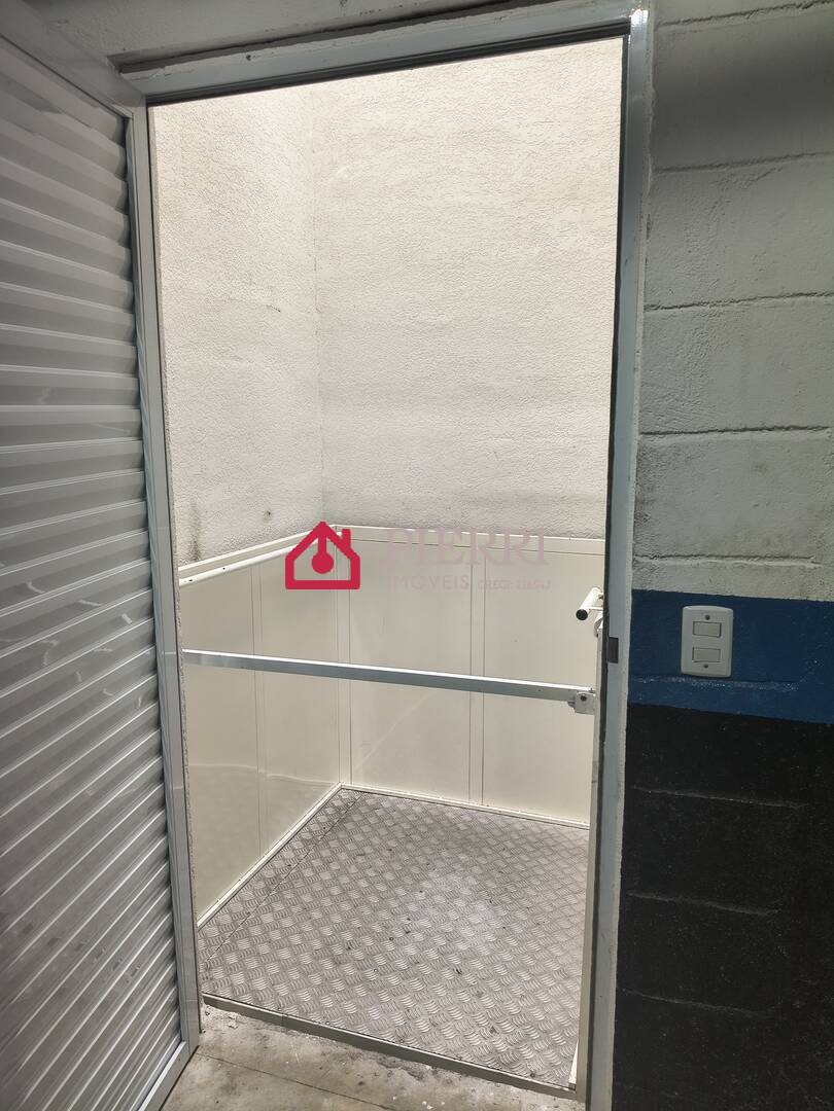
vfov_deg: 67.3
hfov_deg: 53.1
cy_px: 556
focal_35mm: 26
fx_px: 835
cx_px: 417
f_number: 1.8
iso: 239
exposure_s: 1/59.9
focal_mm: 4.81
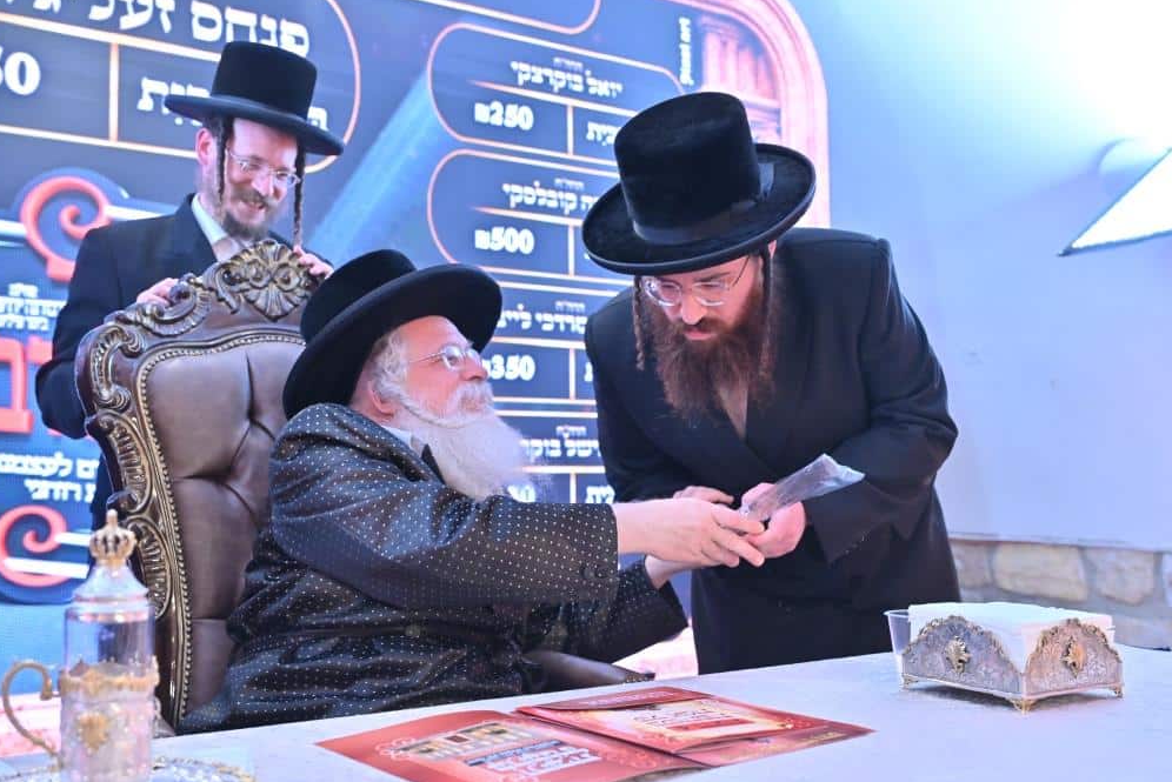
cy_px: 397
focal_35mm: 37
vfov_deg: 36.0
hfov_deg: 51.9
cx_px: 588
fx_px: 1205
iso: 1000
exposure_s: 1/125
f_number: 4
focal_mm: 36
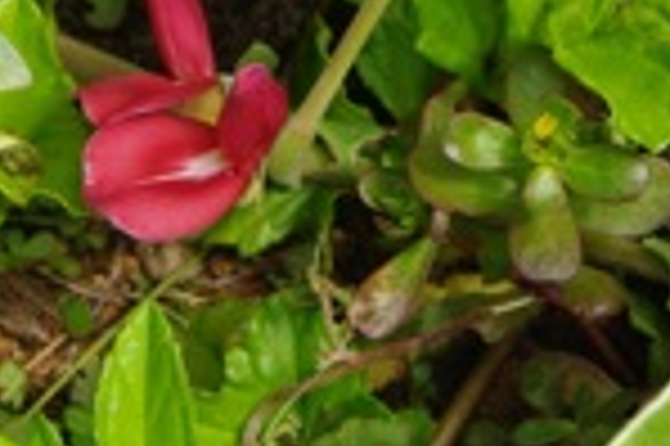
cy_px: 47
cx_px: 234
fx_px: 4852
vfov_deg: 5.2
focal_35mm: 261
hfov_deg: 7.9
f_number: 6.3
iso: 200
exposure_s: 1/250
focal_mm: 50
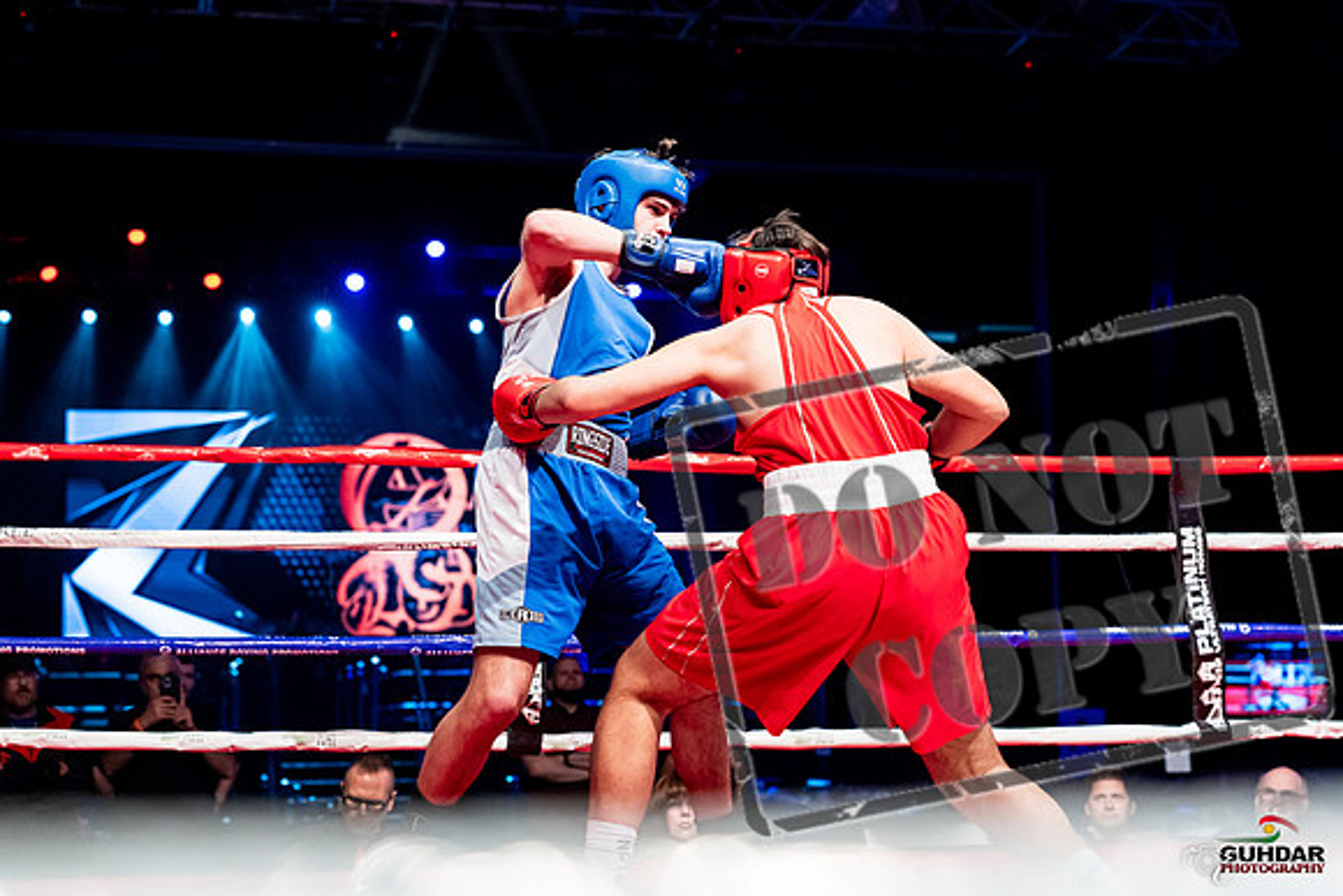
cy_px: 446
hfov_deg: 34.9
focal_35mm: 57
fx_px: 2138
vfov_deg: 23.7
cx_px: 641
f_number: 2.8
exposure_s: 1/1000
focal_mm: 53
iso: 4000
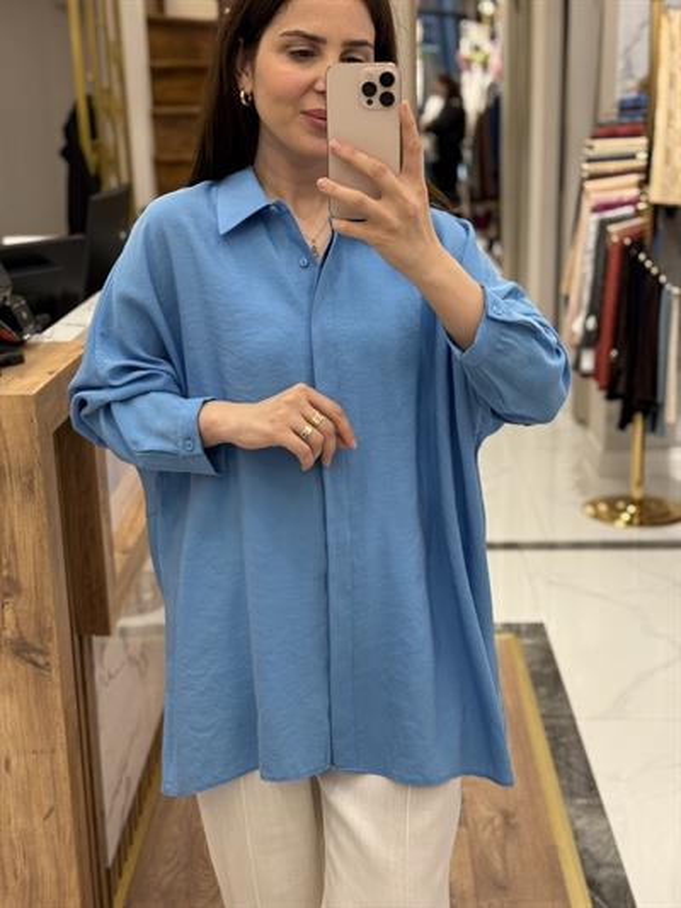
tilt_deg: -14.5
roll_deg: +1.0
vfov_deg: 39.6
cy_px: 454
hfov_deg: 30.3
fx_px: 1259
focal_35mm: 48
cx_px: 340
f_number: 1.78
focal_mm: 6.76
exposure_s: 1/100
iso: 80
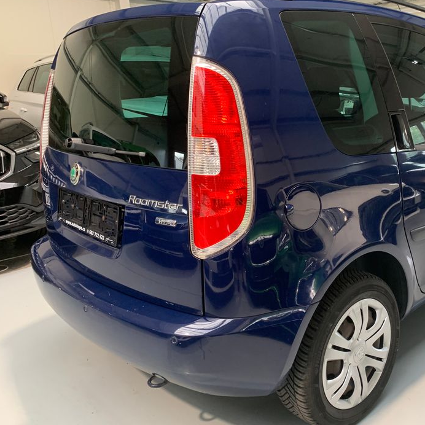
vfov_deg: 48.4
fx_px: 472
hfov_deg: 47.0
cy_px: 209
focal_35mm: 34
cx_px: 308
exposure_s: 1/60
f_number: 1.8
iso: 200
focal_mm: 4.25
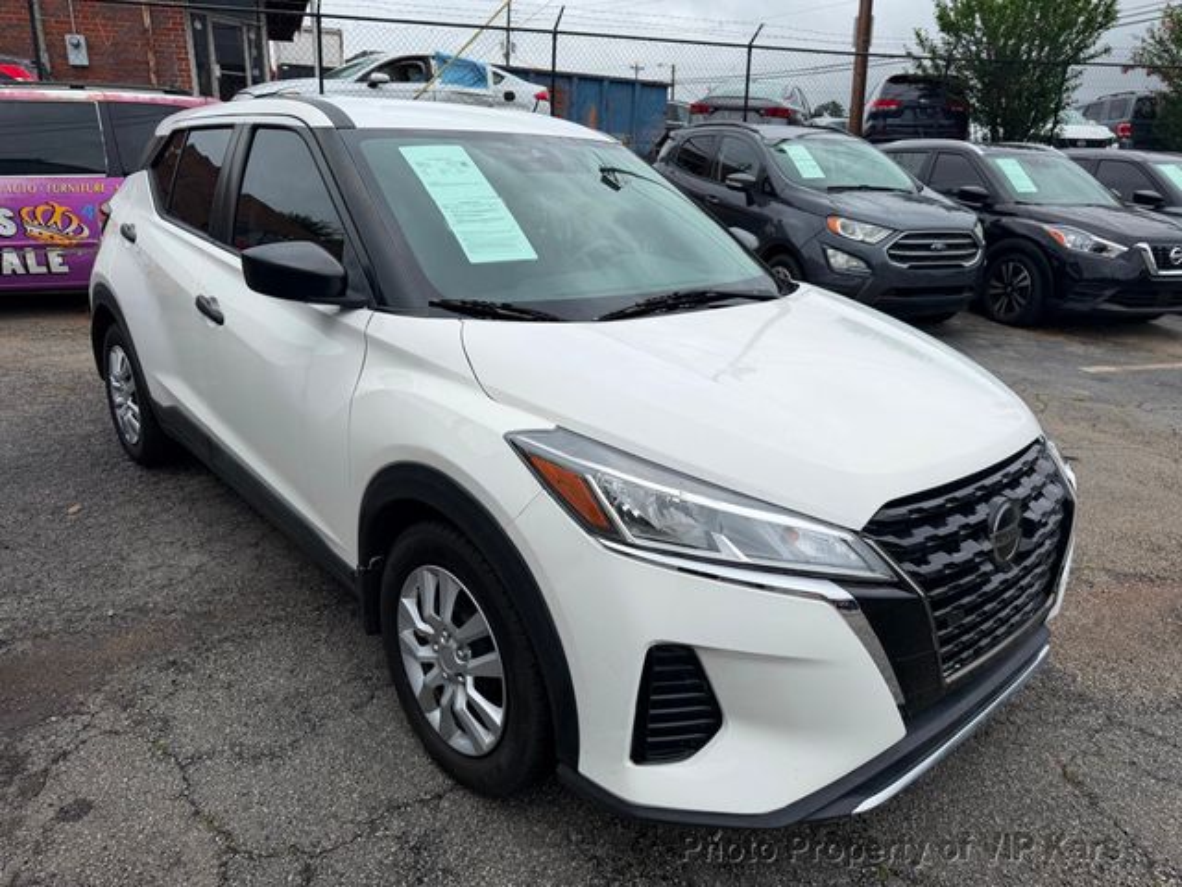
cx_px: 591
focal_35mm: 24
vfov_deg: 56.8
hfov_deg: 71.6
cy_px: 444
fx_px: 820
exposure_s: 1/2703
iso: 80
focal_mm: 6.76
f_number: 1.78
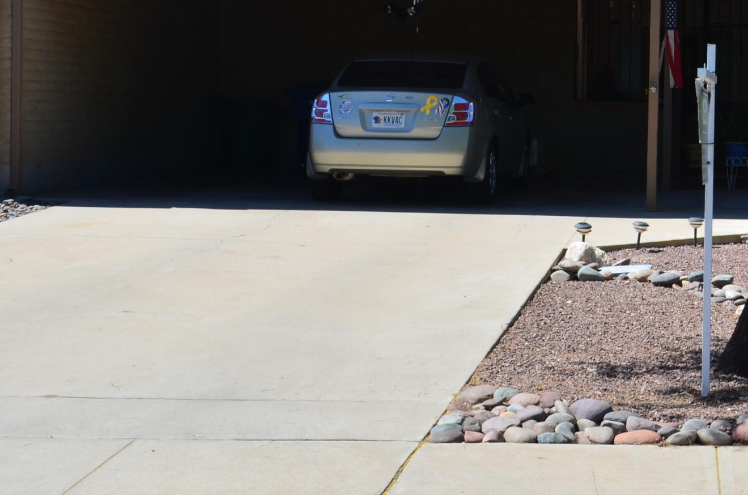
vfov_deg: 17.9
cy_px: 101
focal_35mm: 75
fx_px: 1555
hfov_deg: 25.2
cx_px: 809
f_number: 11
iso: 140
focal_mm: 22
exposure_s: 1/125
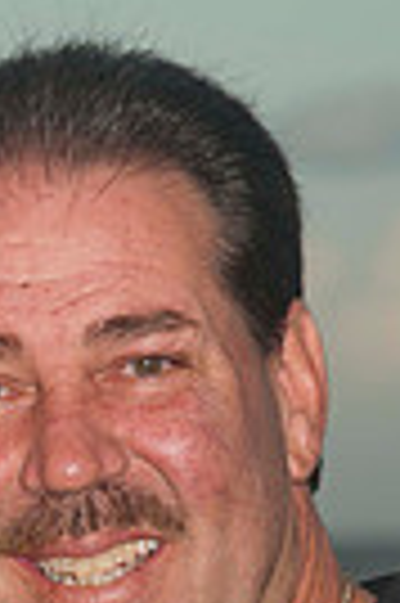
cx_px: -101
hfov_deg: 2.6
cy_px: 639
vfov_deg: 3.9
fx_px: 8805
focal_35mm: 527
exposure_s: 1/125
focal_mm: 105
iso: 100
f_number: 6.3
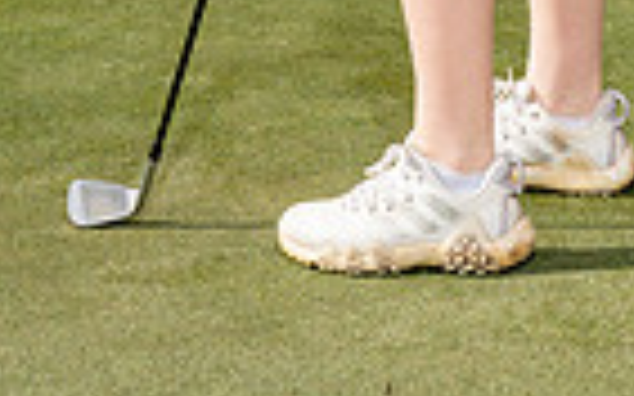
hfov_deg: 13.4
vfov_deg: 7.8
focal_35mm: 156
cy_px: -558
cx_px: 418
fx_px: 2694
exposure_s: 1/250
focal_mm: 48
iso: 100
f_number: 8
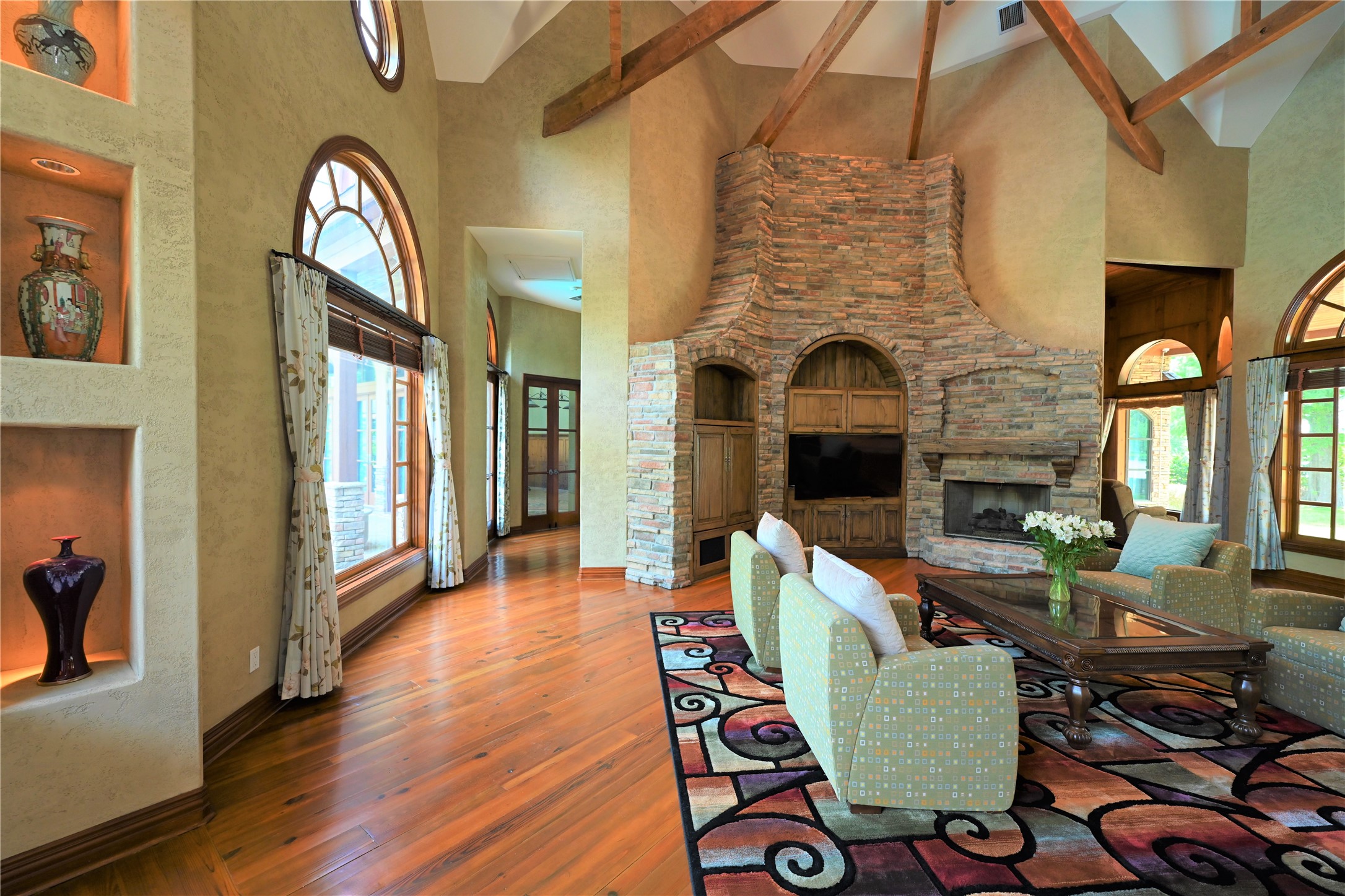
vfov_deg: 81.2
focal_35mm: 14
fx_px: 523
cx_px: 672
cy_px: 448
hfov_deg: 104.3
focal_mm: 14
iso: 640
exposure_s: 1/60
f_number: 4
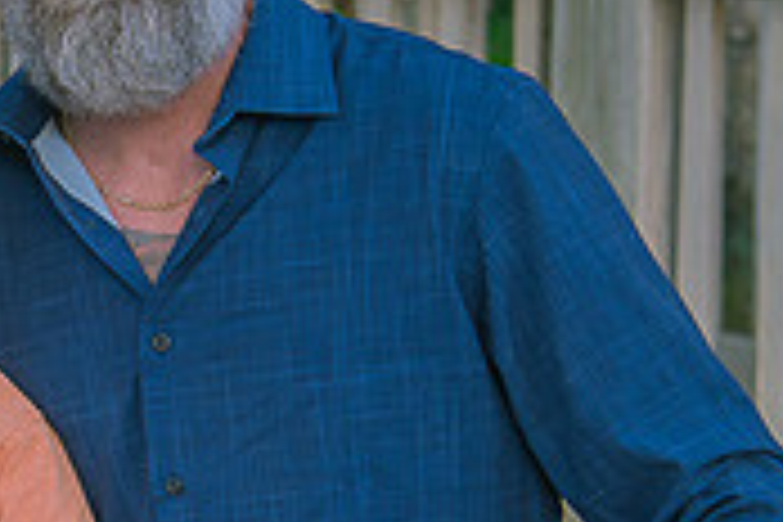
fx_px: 3936
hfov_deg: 11.2
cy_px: 351
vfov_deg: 7.6
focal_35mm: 181
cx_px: -140
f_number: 4
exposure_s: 1/200
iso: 250
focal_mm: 50
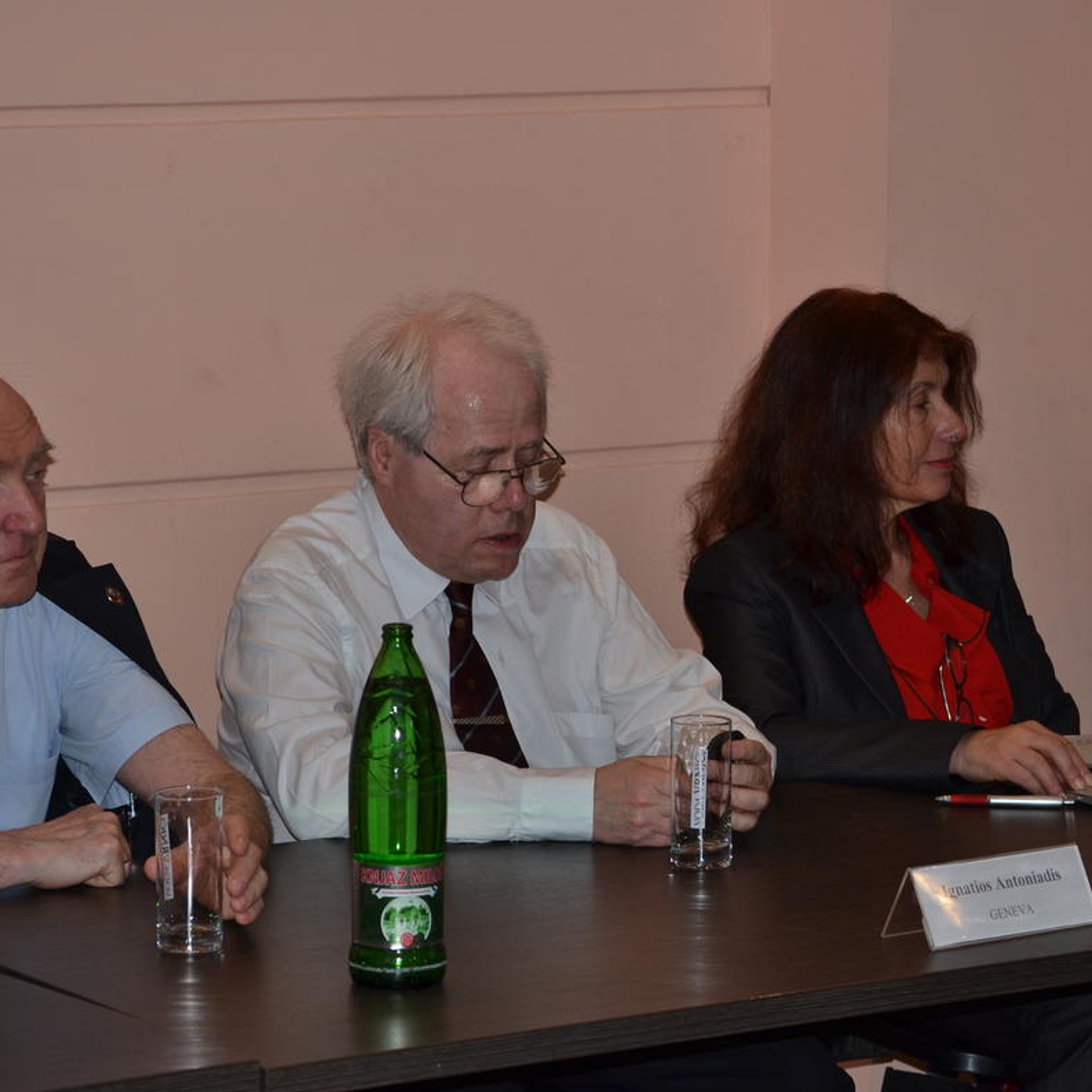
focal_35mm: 135
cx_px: 530
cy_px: 549
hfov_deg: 12.9
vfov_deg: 12.9
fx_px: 4818
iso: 200
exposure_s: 1/60
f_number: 5.6
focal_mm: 70
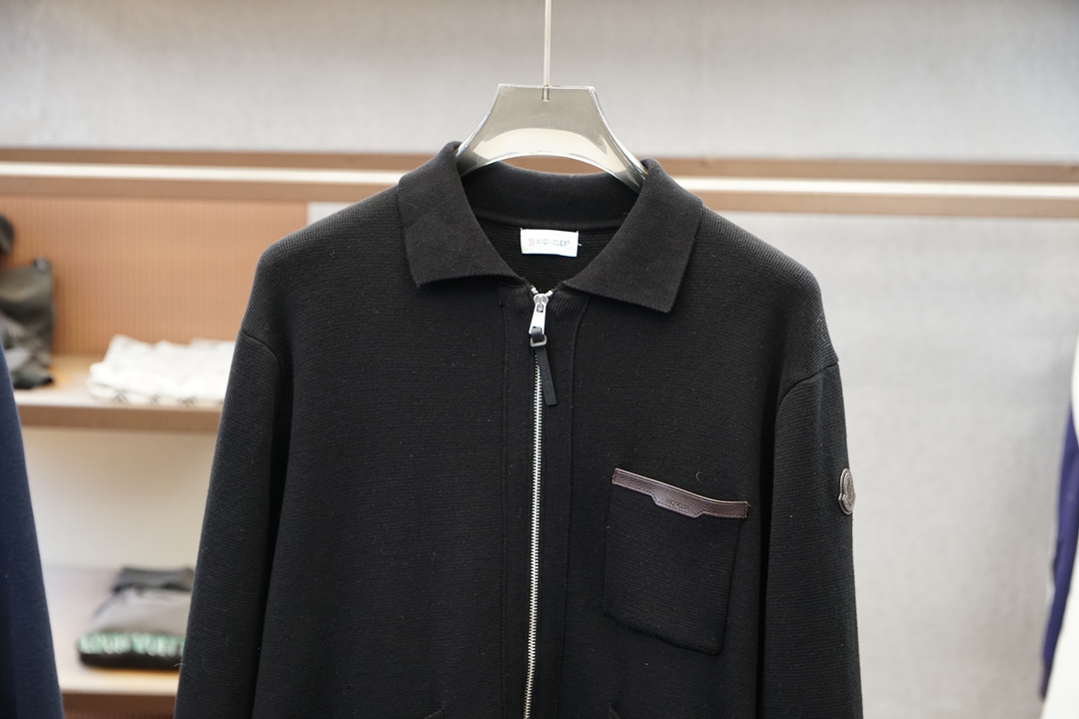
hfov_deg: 27.0
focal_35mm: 75
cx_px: 540
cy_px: 360
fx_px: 2248
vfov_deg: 18.2
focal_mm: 50
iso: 1250
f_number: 4
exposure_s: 1/125
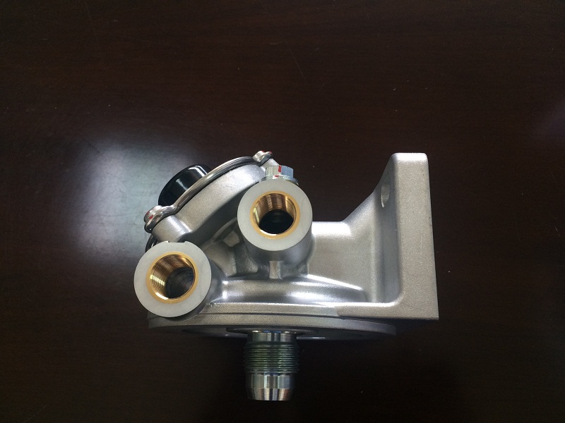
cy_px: 212
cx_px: 282
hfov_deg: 61.7
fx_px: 473
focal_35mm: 29
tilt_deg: -72.3
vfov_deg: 48.2
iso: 40
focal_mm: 4.15
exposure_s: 1/33
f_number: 2.2
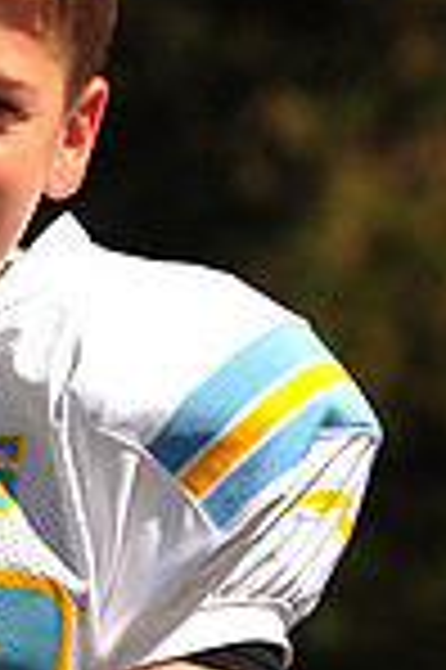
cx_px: -302
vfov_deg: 3.5
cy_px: 805
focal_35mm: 583
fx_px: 10859
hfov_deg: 2.3
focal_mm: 150
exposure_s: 1/1000
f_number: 5
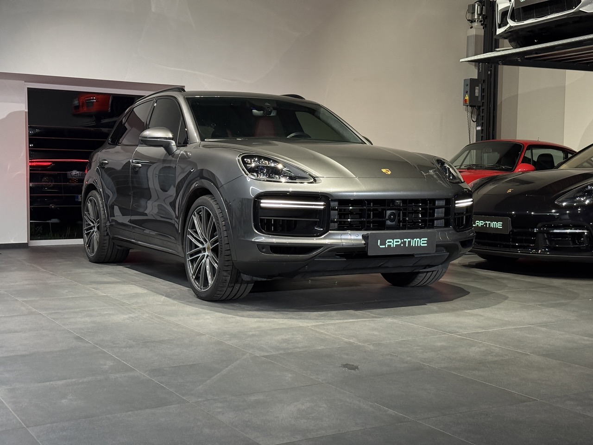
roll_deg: -0.4
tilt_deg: -3.0
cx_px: 296
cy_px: 222
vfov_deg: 30.3
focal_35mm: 48
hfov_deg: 39.7
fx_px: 822
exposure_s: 1/60
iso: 160
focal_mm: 6.76
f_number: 1.78
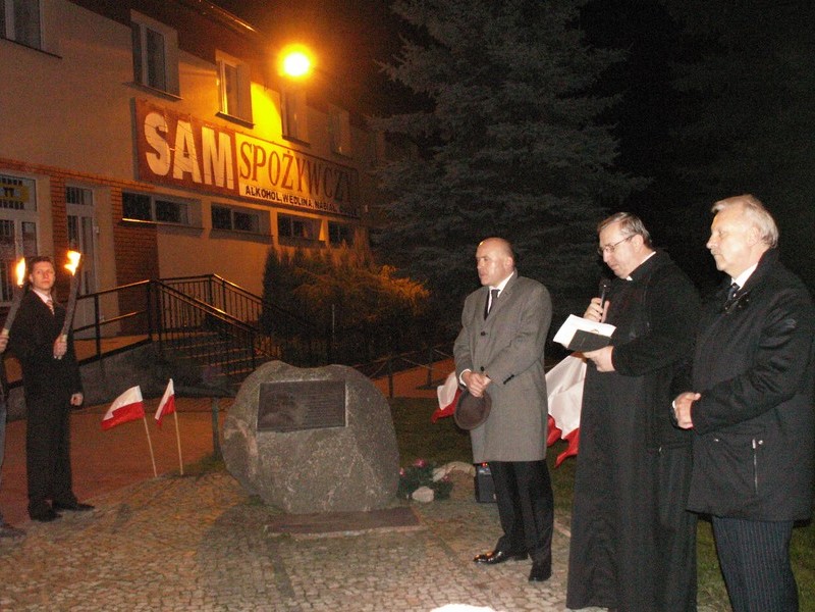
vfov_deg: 40.7
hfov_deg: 52.6
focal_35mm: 35
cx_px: 408
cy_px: 306
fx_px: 824
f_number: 2.8
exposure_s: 1/40
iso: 320
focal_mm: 5.86
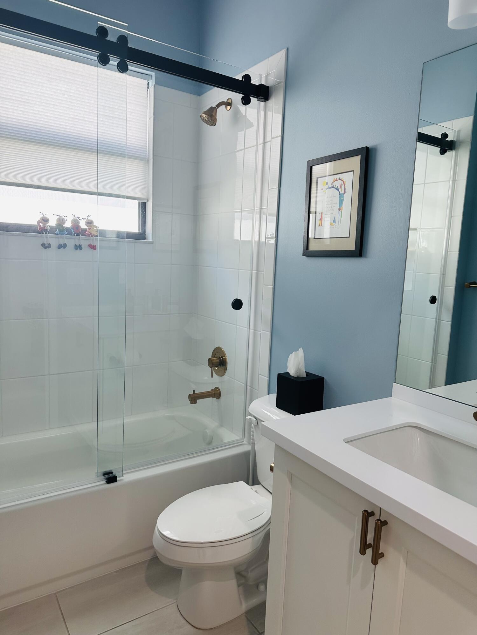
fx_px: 441
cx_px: 238
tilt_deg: -7.5
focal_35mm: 24
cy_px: 318
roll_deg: -3.9
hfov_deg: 56.8
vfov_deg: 71.6
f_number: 1.78
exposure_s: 1/120
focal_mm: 6.86
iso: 125
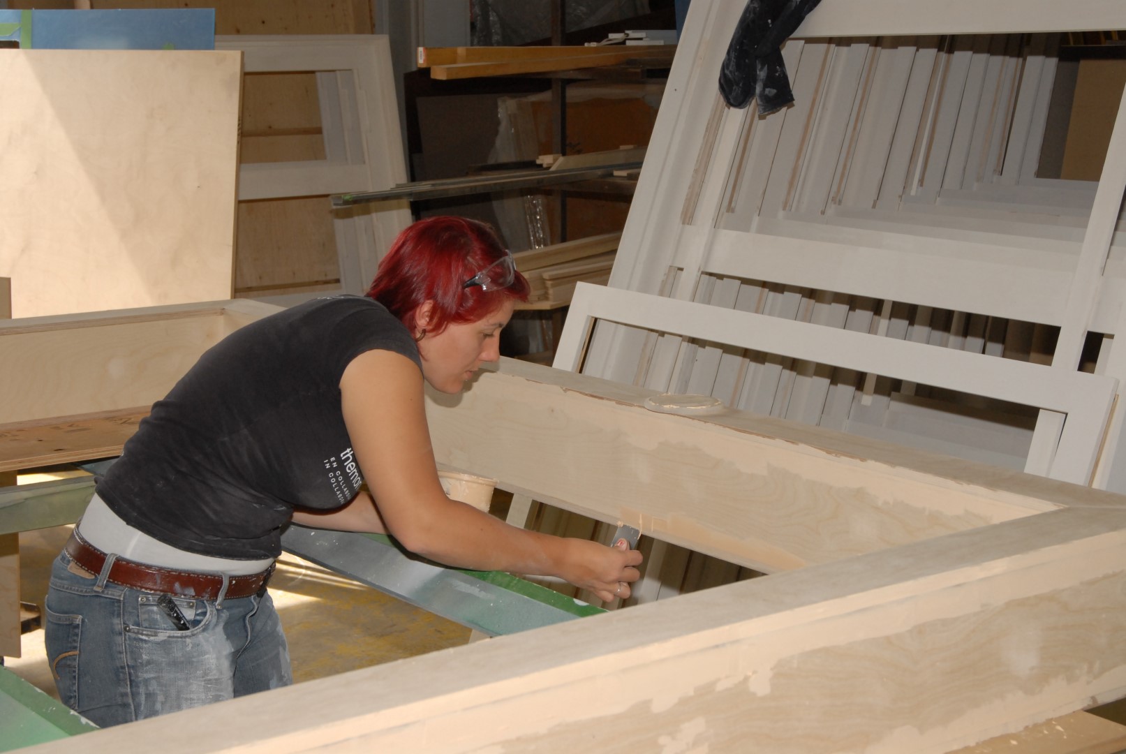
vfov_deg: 22.7
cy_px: 377
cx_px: 563
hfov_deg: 33.4
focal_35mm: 60
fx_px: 1879
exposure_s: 1/200
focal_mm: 40
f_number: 8
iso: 400
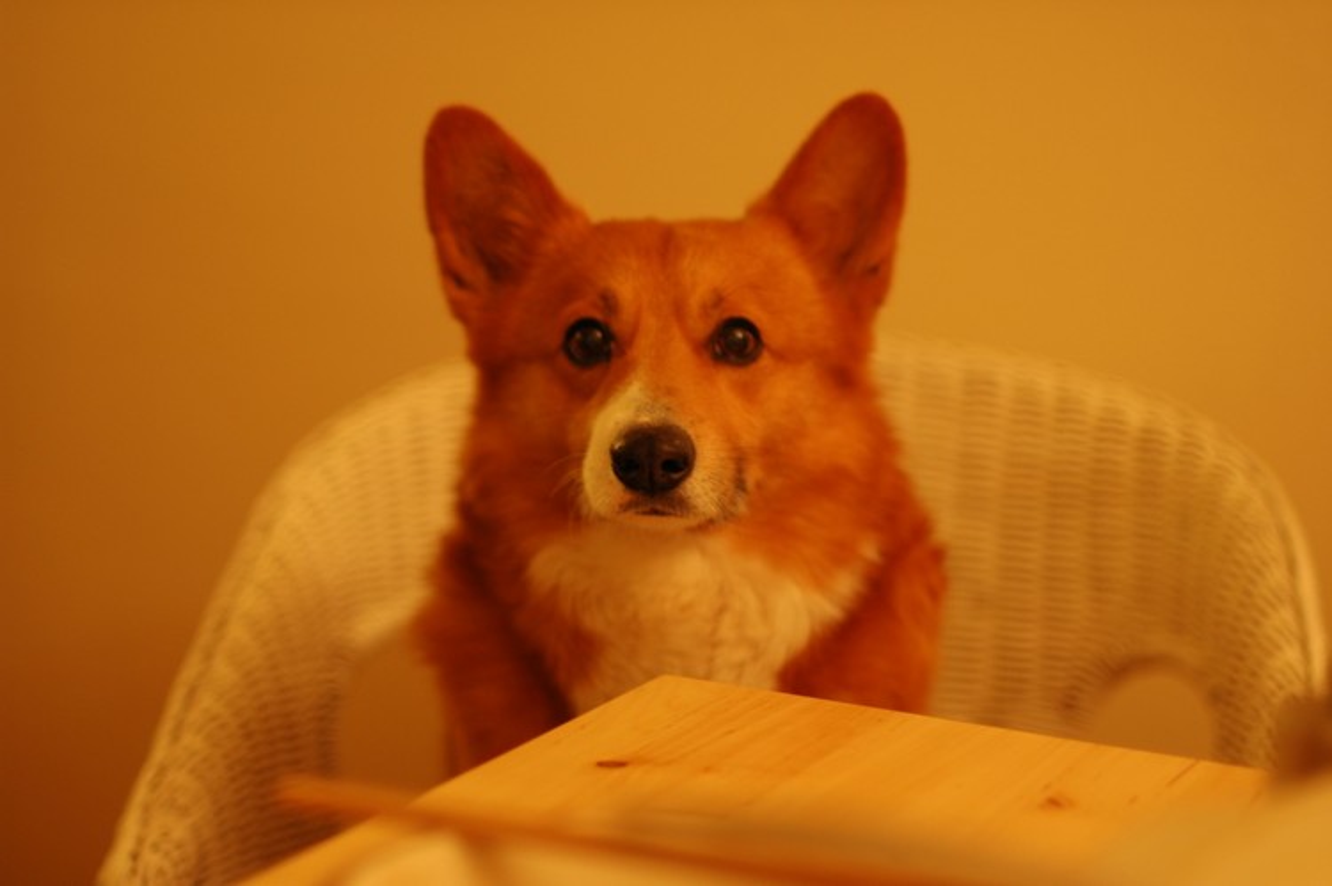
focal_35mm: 75
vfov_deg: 18.2
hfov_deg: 27.0
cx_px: 666
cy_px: 443
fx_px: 2773
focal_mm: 50
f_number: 1.4
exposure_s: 1/45
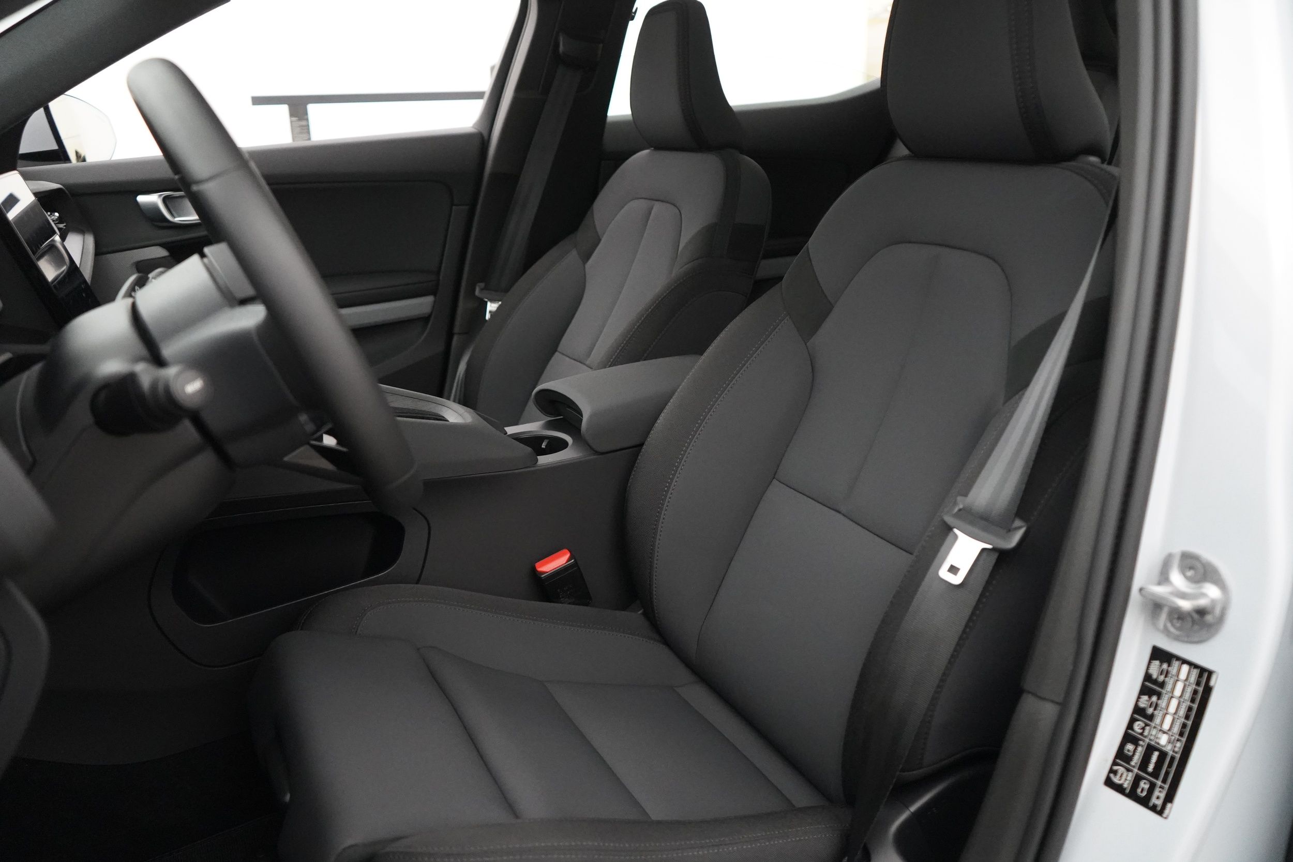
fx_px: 1006
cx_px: 646
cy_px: 431
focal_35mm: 28
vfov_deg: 46.4
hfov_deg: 65.5
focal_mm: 28
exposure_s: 1/160
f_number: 3.5
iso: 10000
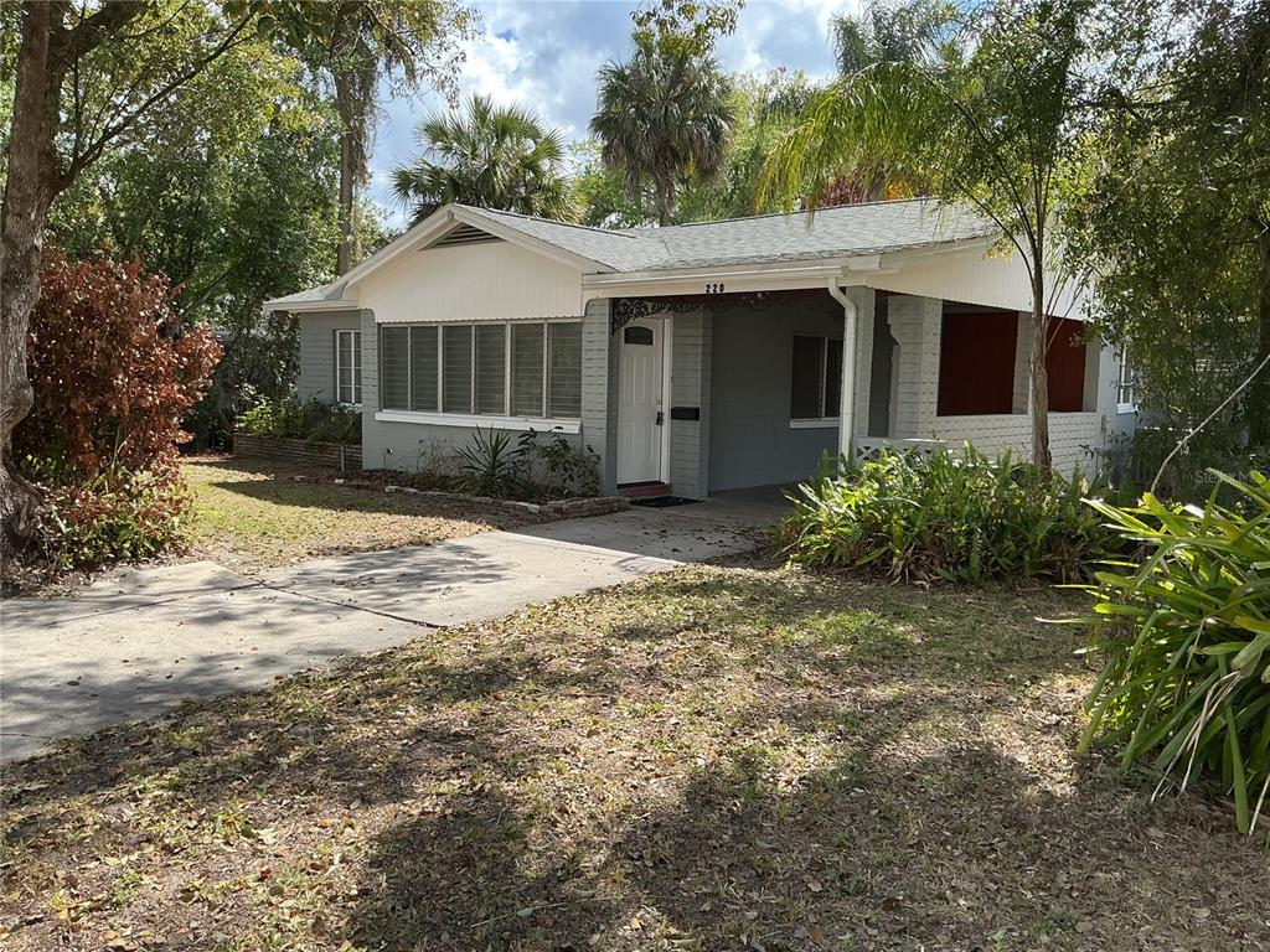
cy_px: 476
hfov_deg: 61.7
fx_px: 1064
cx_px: 635
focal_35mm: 29
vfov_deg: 48.2
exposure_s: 1/666
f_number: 1.8
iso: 25
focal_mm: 3
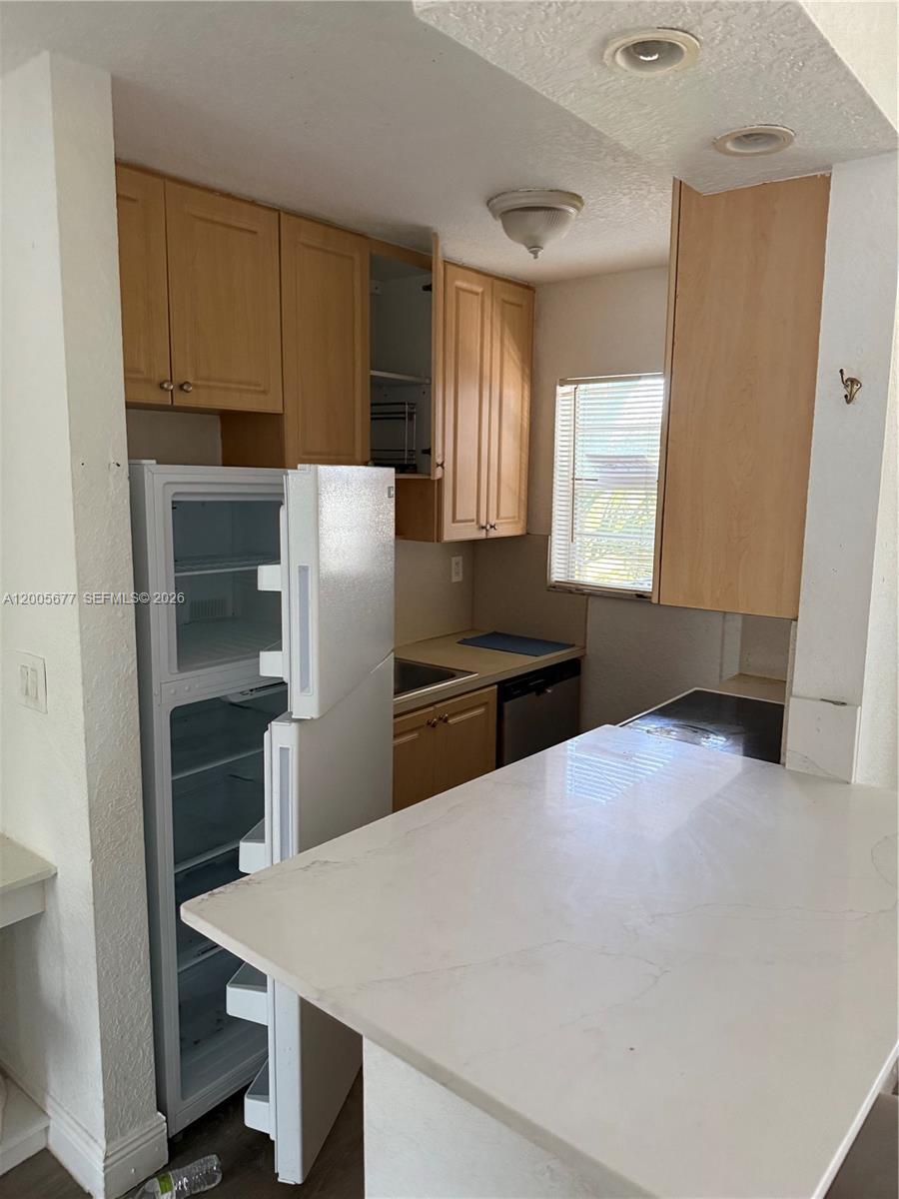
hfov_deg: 56.8
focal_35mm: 24
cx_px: 450
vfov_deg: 71.6
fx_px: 831
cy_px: 600
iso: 400
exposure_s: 1/60
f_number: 1.78
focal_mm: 6.76
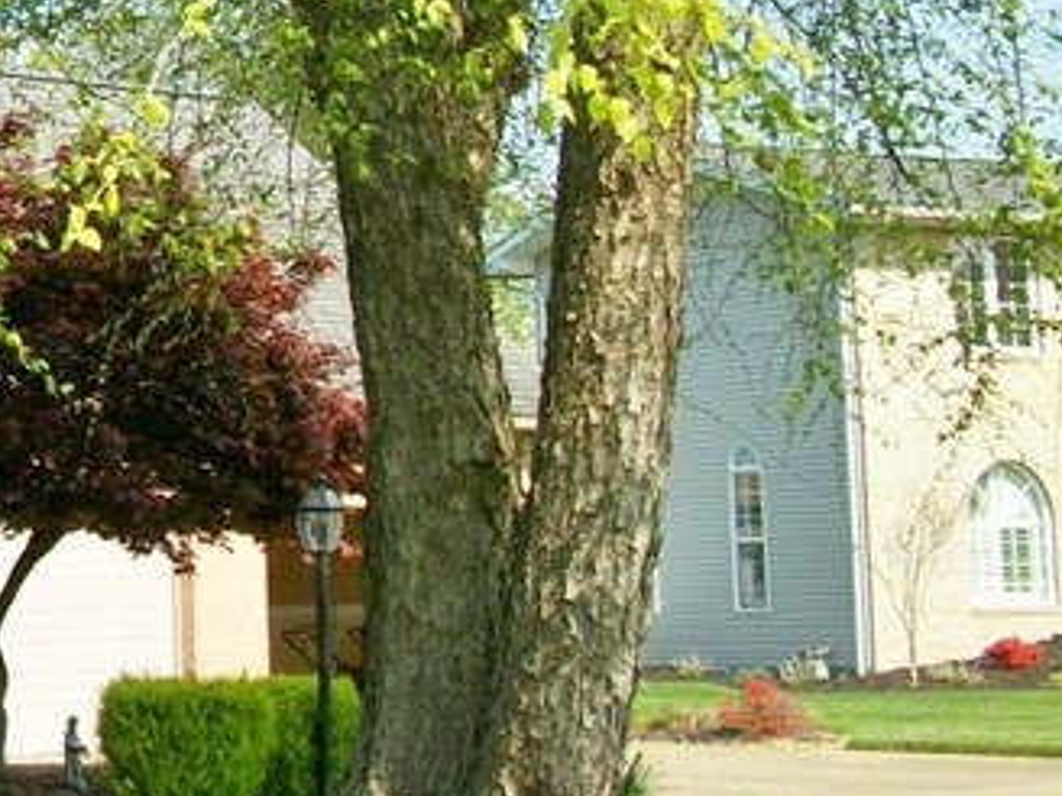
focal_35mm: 100
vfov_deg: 14.8
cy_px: 243
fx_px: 3068
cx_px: -518
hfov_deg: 17.7
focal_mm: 5.7
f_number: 8.8
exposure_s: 1/125
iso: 80
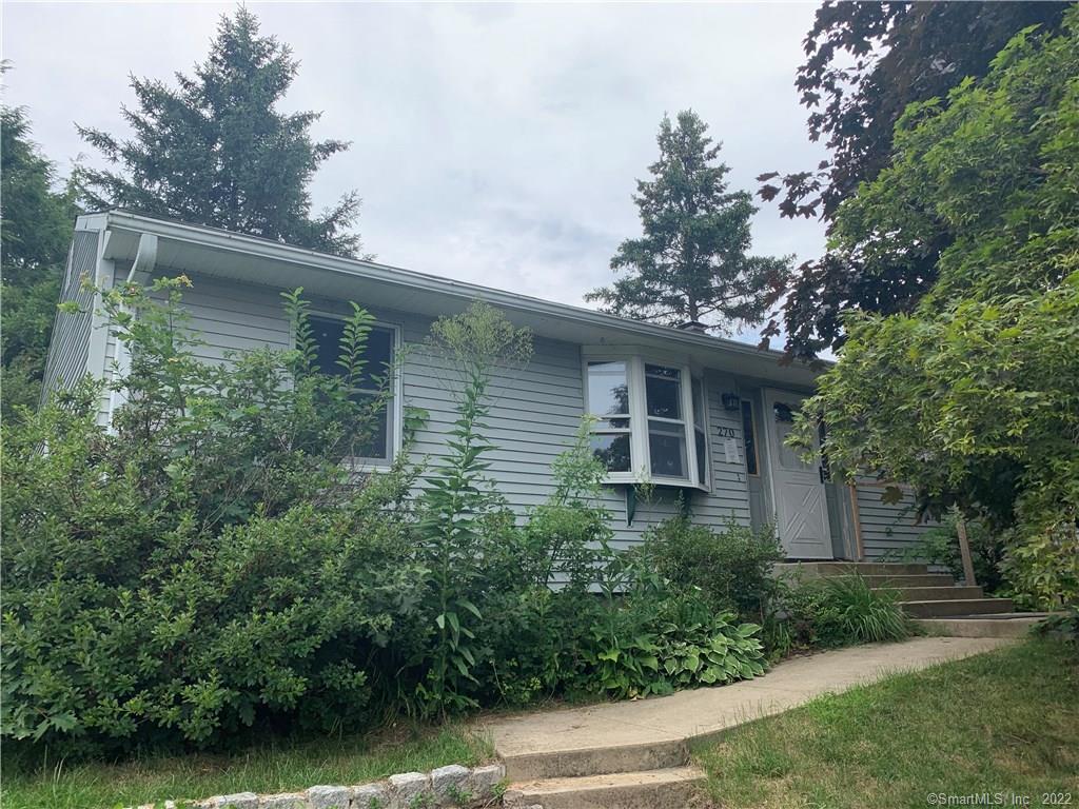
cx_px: 540
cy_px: 404
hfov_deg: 67.3
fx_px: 810
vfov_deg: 53.1
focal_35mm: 26
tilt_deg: +17.5
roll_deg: +2.3
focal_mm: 4.25
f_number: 1.8
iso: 25
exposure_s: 1/962
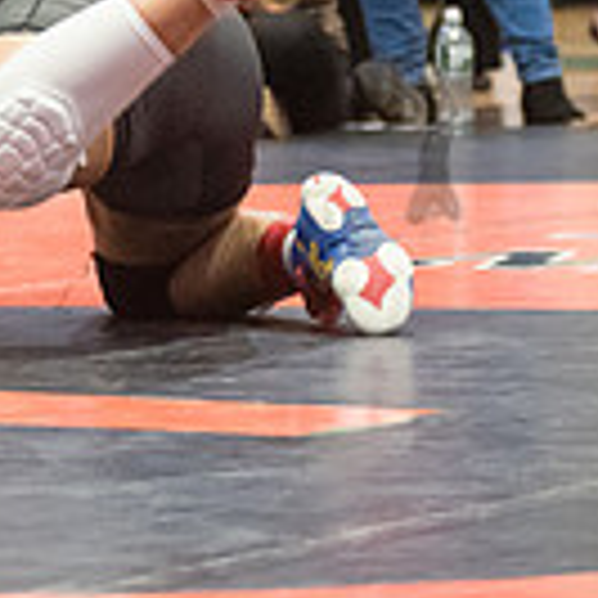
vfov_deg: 5.8
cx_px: -148
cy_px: -74
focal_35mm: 302
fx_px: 5903
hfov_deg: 5.8
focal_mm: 80
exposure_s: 1/400
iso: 8000
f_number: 3.5
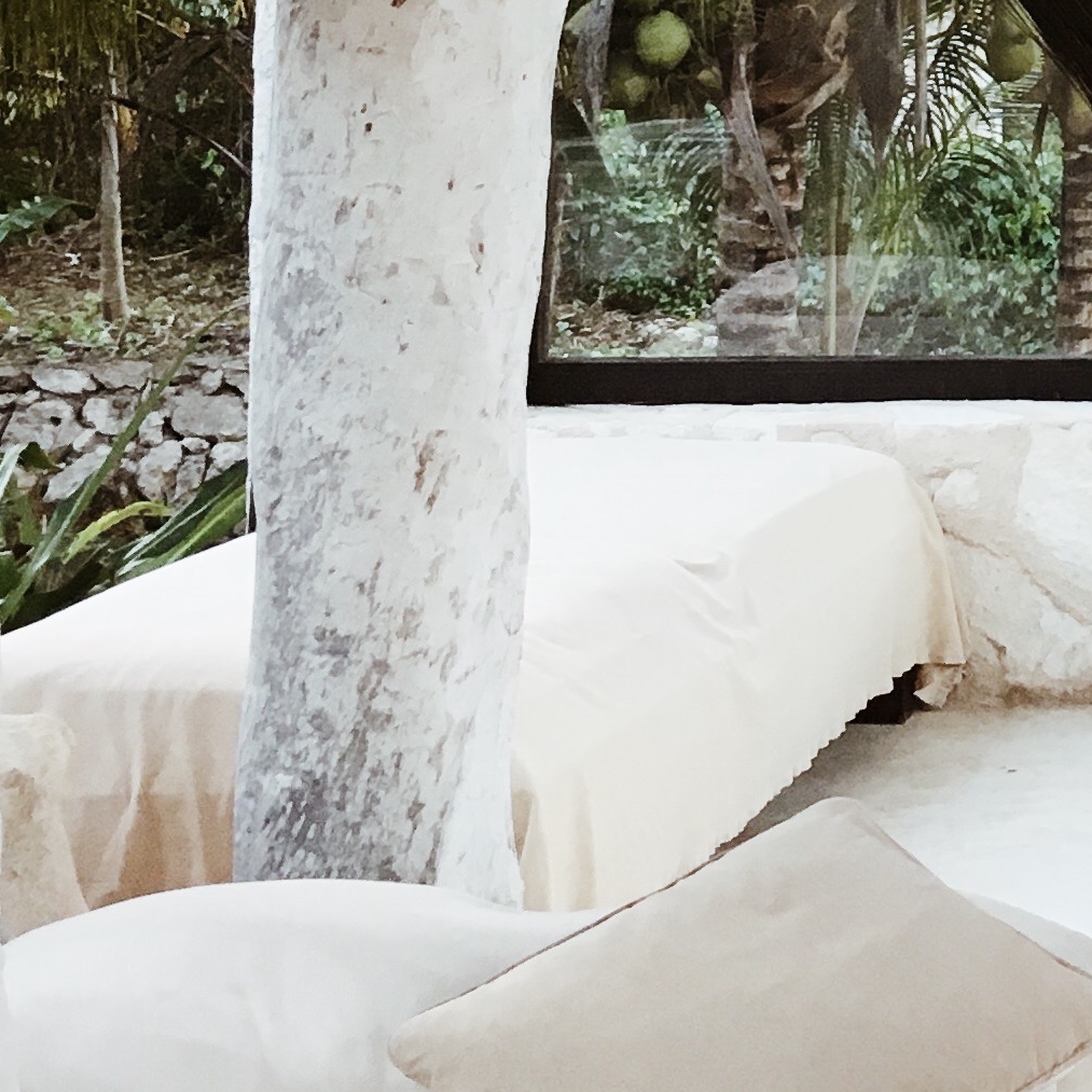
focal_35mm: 102
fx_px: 3640
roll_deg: +0.4
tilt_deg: +2.1
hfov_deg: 15.7
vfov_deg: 16.2
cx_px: 1623
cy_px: -329
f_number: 2.2
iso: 32
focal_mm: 4.15
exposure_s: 1/30
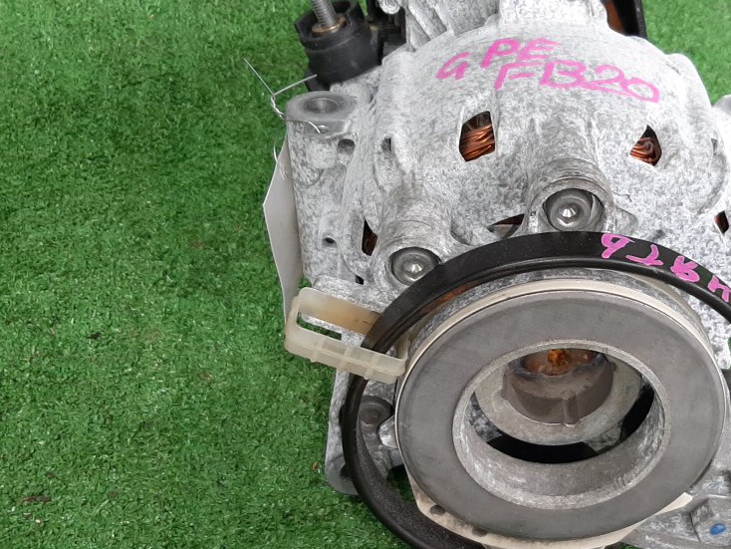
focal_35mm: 51
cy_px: 330
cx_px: 536
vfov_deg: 28.5
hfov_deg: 36.7
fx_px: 1077
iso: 81
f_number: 1.7
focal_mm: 3.93
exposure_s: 1/50
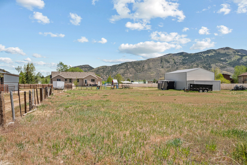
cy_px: 82
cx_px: 124
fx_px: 206
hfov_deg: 61.9
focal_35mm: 30
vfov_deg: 43.6
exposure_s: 1/200
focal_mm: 30
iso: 800
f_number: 8
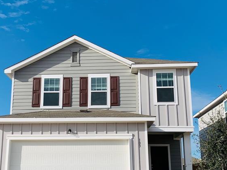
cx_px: 90
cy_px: 108
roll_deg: -0.7
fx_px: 315
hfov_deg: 39.5
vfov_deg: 30.1
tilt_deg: +13.3
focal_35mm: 48
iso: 25
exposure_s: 1/3086
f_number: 1.8
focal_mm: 4.25
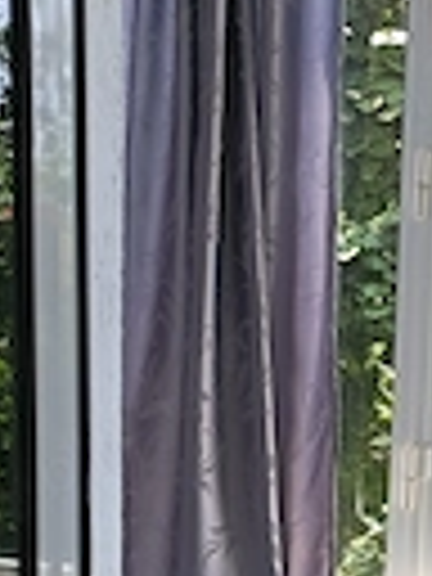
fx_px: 1248
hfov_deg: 18.2
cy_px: 513
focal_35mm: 75
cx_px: 580
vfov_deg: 25.2
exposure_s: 1/100
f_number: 1.75
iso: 134
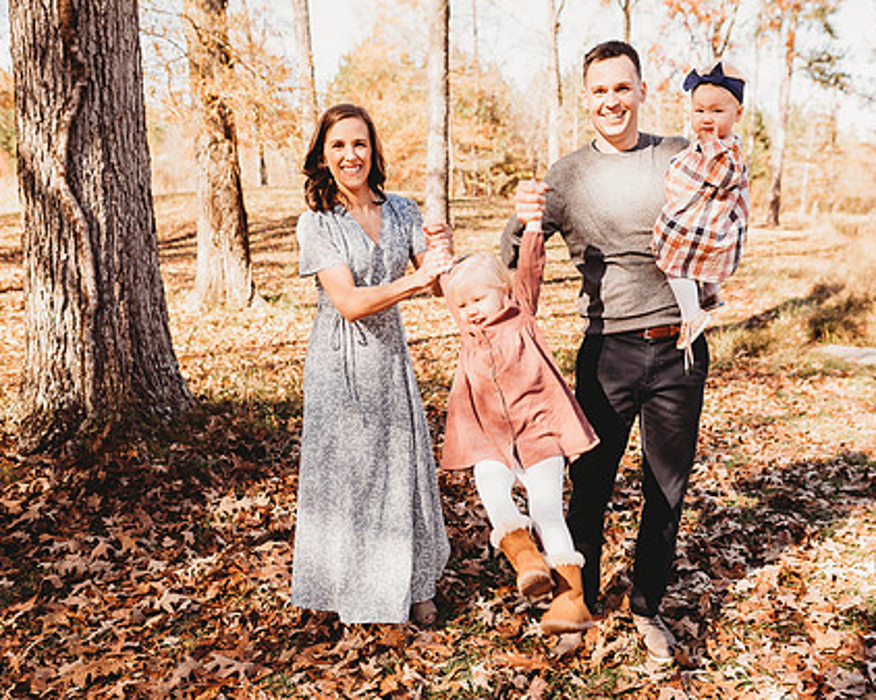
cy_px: 389
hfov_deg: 57.1
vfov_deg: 47.0
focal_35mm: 31
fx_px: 803
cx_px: 488
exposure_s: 1/250
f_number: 2.8
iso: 100
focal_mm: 24
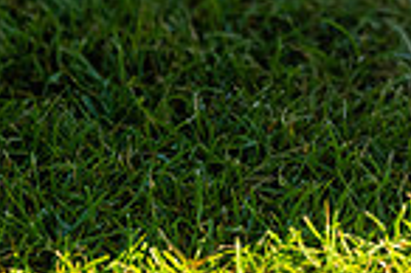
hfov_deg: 1.7
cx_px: 535
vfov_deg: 1.1
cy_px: -258
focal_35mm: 1195
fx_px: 13627
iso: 250
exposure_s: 1/1600
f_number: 4
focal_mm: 300
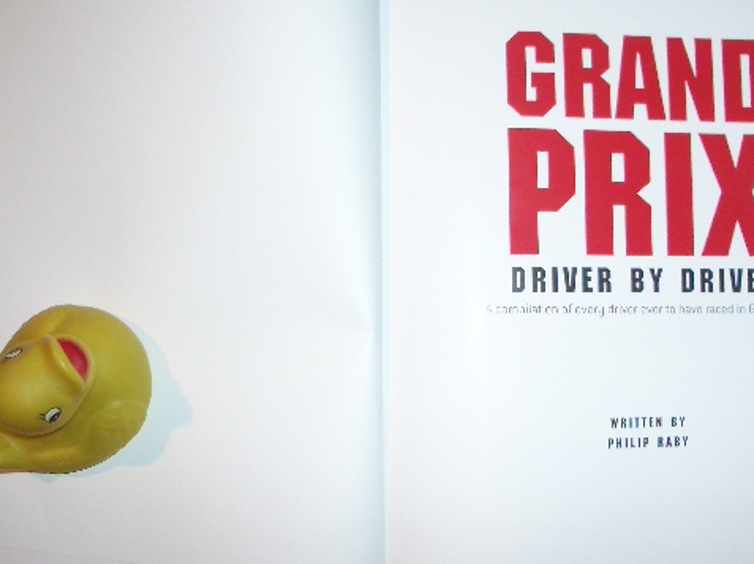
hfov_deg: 40.4
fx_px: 1023
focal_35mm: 47
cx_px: 398
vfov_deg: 30.8
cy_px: 278
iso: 200
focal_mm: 5.8
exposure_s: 1/60
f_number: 2.6
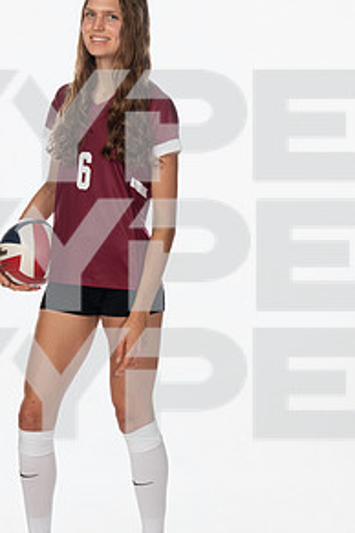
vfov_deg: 20.6
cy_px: 256
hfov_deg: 13.8
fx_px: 1464
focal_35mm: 99
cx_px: 108
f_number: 8
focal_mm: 64
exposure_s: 1/250
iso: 640
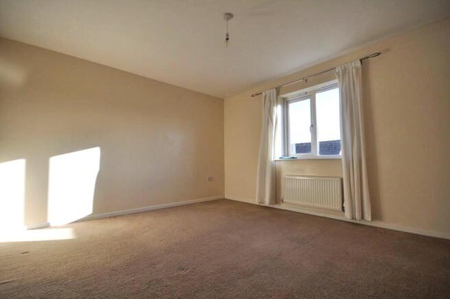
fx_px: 187
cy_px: 150
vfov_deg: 77.2
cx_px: 225
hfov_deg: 100.4
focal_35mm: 15
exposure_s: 1/200
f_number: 7.1
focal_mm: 10
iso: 320
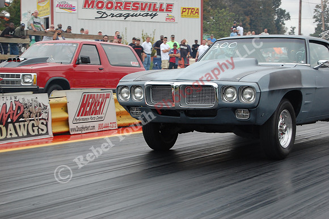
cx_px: 164
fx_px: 753
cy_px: 110
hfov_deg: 24.6
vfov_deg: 16.5
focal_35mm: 82
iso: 400
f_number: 5.6
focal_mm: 55
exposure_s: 1/800
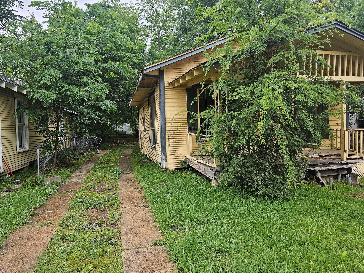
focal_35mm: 23
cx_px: 182
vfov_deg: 58.9
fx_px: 242
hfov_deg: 73.9
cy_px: 136
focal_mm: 6.3
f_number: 1.7
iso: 50
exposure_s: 1/120
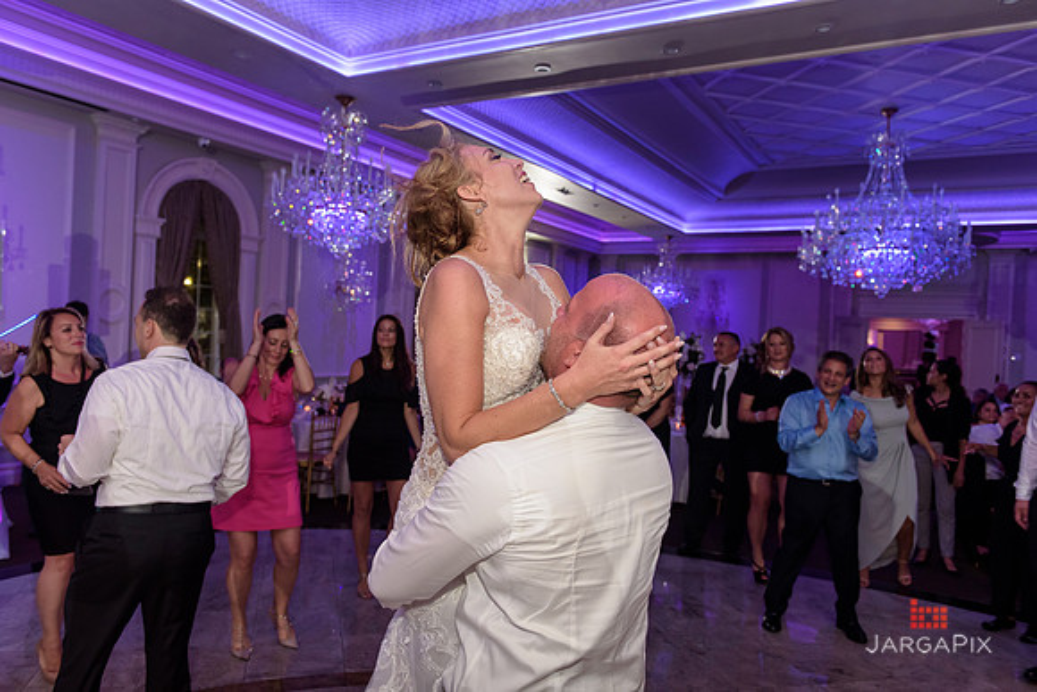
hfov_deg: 67.4
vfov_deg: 48.0
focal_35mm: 27
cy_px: 346
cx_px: 518
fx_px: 778
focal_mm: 27
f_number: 3.2
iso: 1600
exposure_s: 1/125
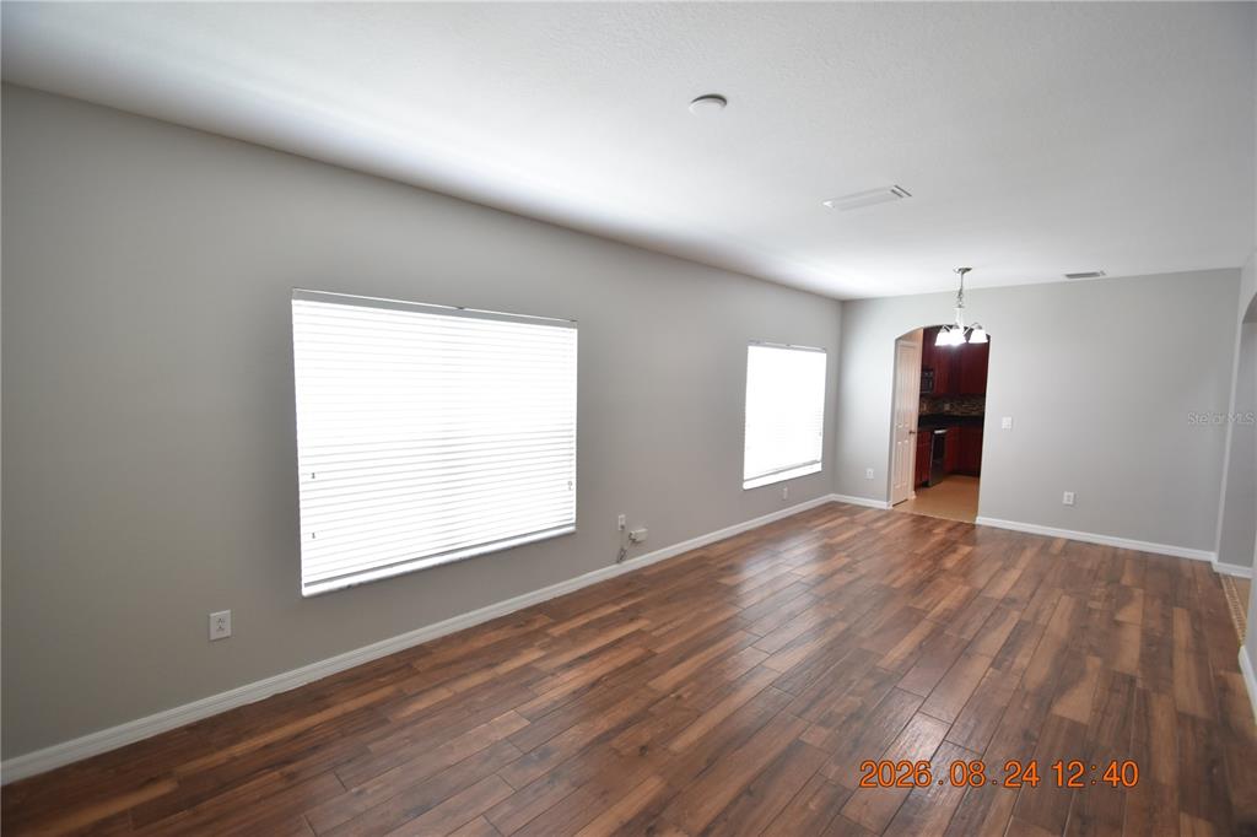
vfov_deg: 77.3
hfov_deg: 100.4
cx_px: 628
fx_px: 524
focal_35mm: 15
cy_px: 418
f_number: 4
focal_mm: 10
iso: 500
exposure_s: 1/60
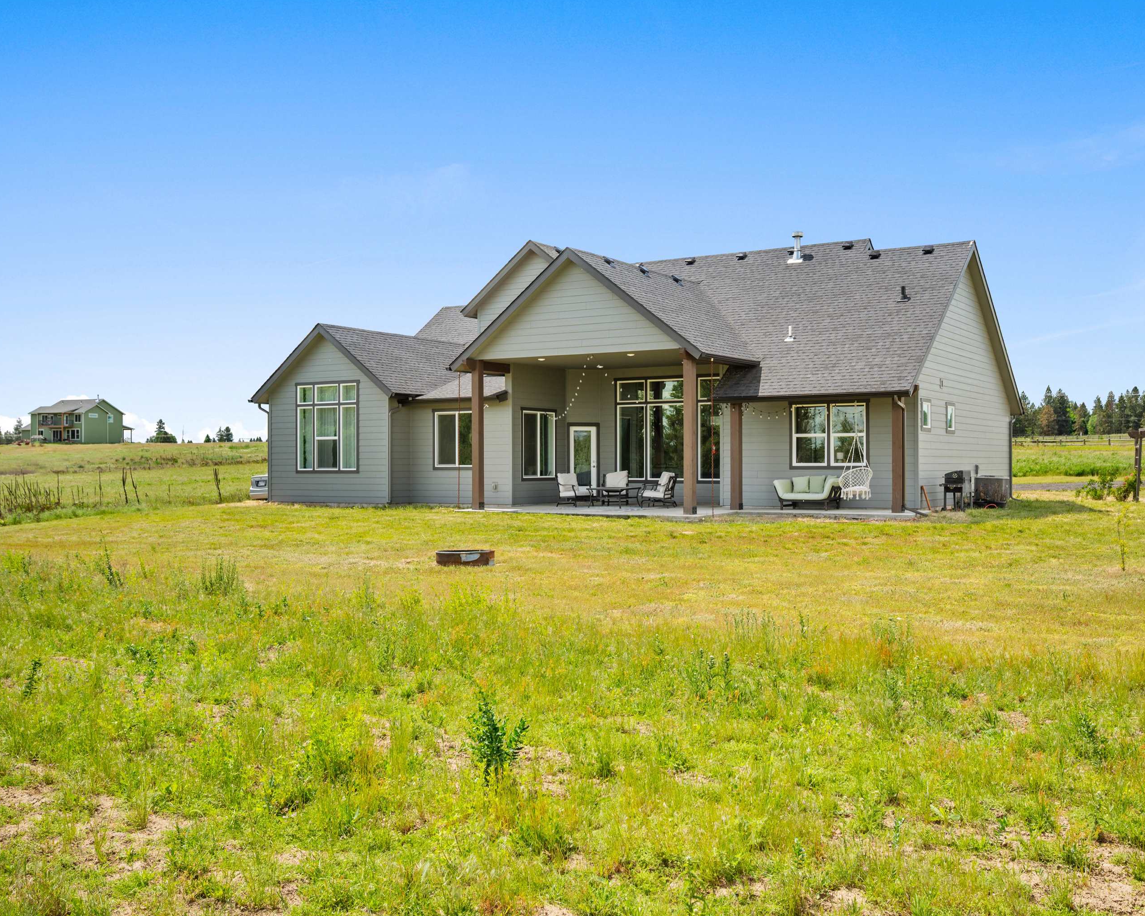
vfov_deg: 43.4
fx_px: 1152
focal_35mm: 34
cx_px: 636
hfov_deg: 52.7
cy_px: 456
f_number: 8
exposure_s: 1/100
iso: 100
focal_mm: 30
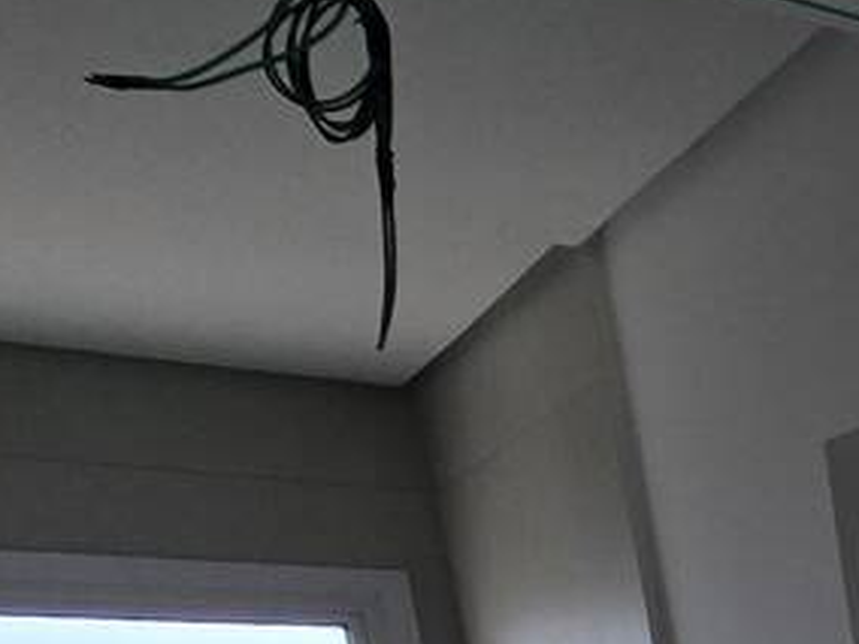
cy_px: 1200
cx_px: 1899
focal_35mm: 66
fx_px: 1638
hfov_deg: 16.8
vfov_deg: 17.5
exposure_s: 1/309
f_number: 2.2
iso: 50
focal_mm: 2.2
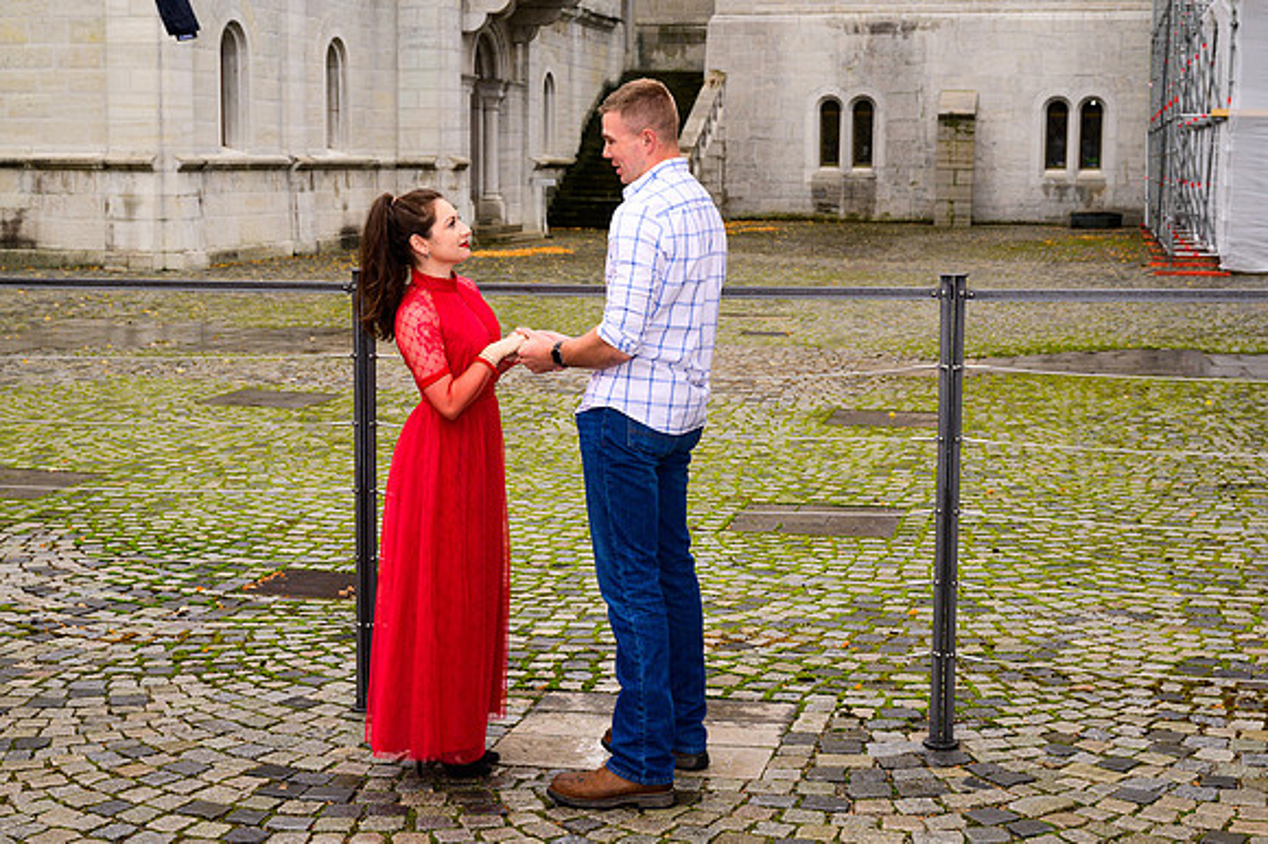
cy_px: 403
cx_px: 636
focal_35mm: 53
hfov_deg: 37.6
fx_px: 1860
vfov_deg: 25.6
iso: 400
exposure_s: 1/200
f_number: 7.1
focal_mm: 46
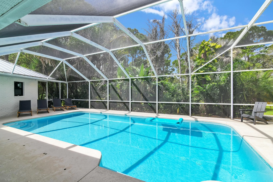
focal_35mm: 16
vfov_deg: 73.7
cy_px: 91
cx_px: 136
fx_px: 121
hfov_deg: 96.7
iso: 200
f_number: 11
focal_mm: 16
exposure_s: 1/125
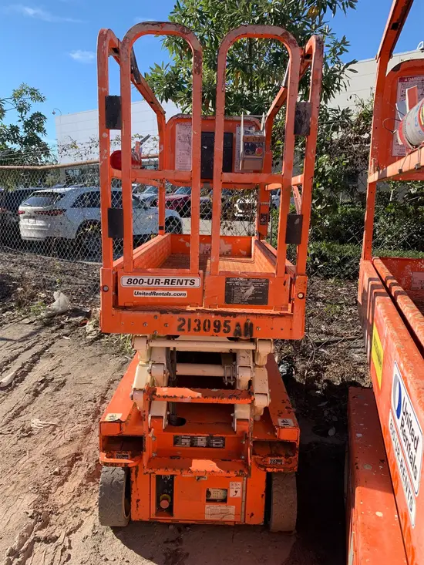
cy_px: 282
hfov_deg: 53.1
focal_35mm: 26
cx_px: 212
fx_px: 424
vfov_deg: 67.3
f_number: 1.8
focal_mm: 4.25
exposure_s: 1/856
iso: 25
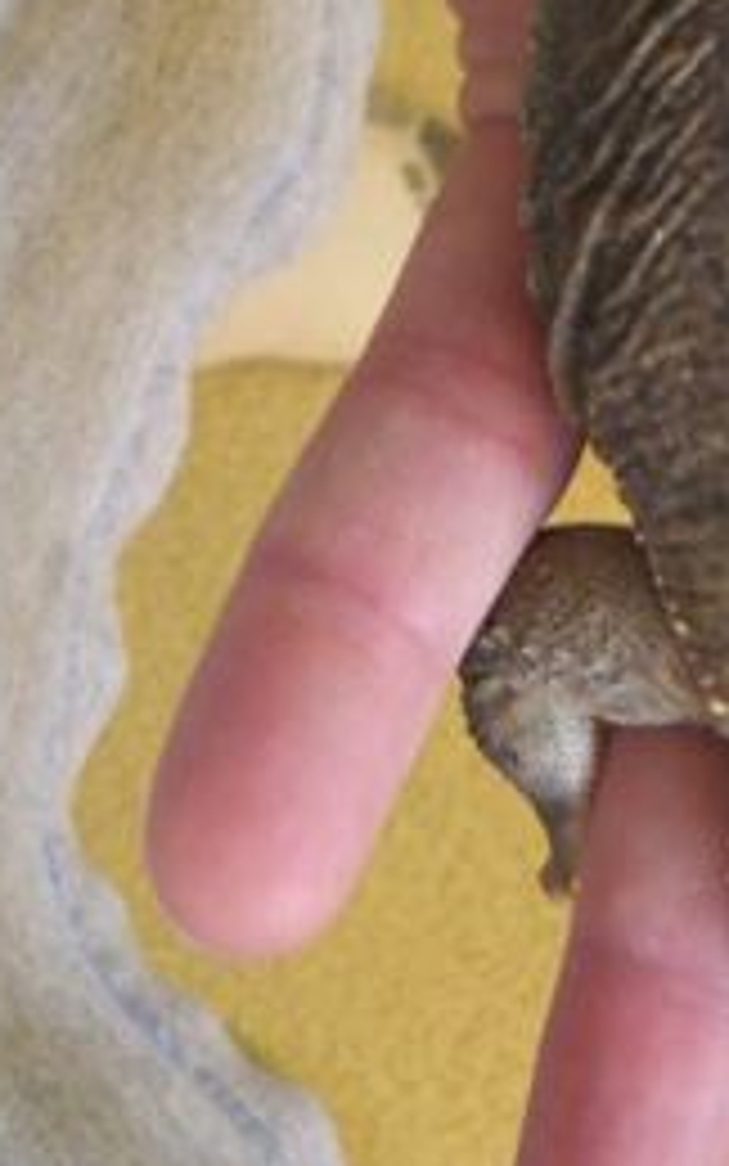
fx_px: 3241
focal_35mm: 102
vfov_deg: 20.2
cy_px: 252
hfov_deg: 12.4
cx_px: 950
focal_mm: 6.4
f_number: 3.9
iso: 200
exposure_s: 1/25
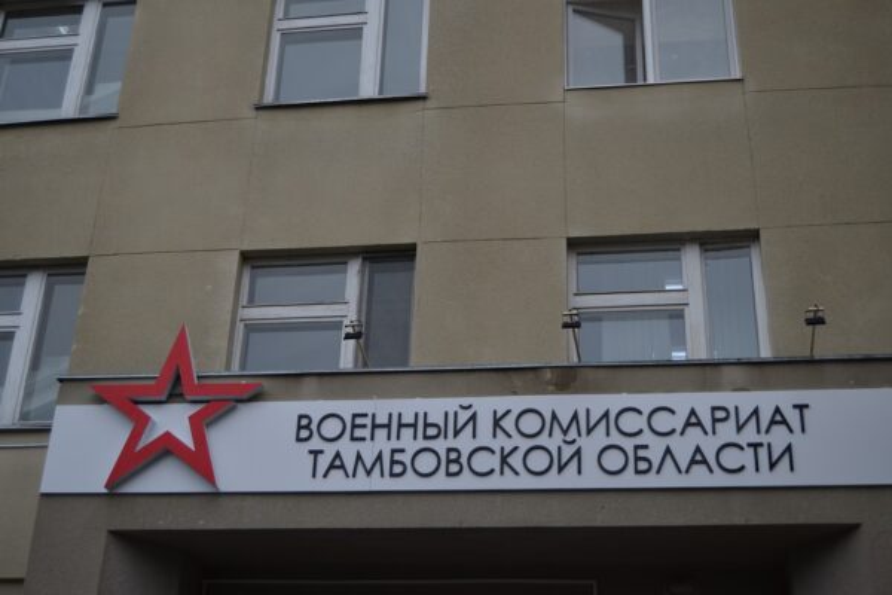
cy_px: 298
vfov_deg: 28.1
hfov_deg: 41.1
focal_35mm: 48
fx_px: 1189
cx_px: 446
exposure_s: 1/1000
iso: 250
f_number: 4.5
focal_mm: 32
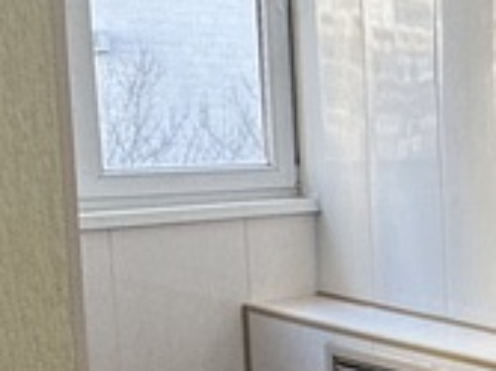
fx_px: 1203
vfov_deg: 17.5
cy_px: 252
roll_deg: -1.5
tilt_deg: -4.7
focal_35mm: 84
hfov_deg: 17.7
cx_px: 947
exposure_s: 1/100
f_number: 2.2
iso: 125
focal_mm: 2.22
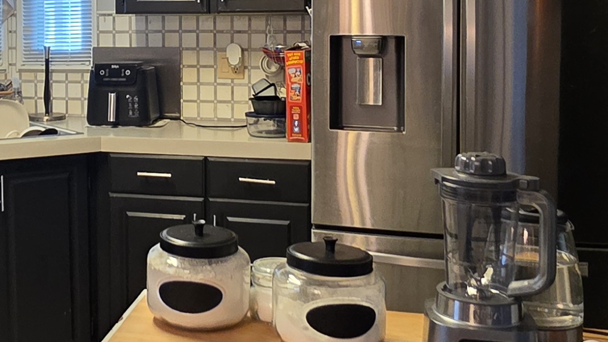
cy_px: 38
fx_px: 854
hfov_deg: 37.3
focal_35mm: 53
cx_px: 90
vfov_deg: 22.1
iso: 320
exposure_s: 1/60
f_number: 1.9
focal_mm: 2.2
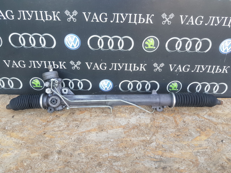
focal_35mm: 26
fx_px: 173
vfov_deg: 53.0
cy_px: 86
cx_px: 116
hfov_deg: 67.3
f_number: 1.7
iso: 64
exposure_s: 1/100
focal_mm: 4.2
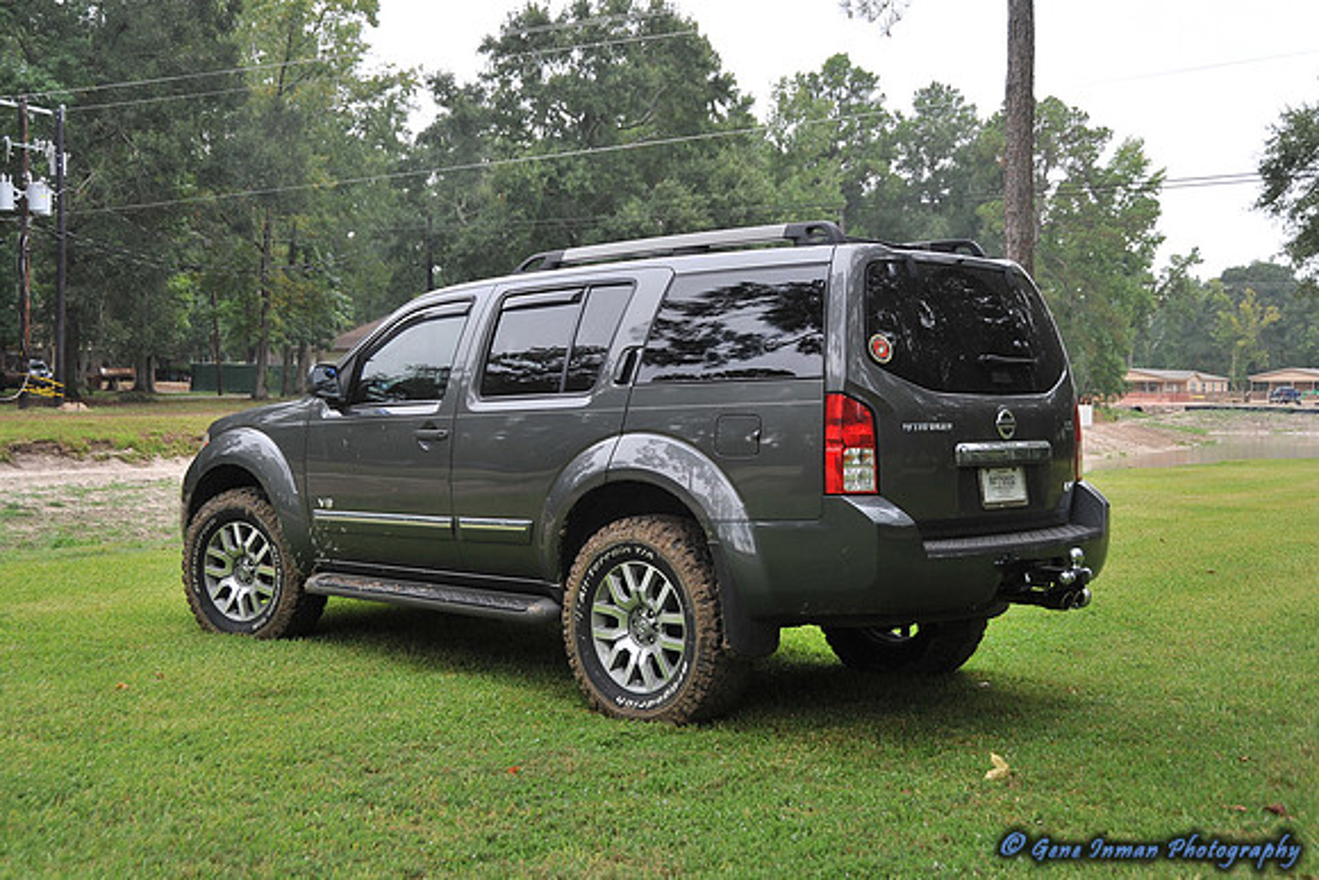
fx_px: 1393
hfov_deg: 50.7
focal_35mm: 38
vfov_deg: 35.1
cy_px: 440
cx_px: 660
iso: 200
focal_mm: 38
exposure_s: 1/125
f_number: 6.3
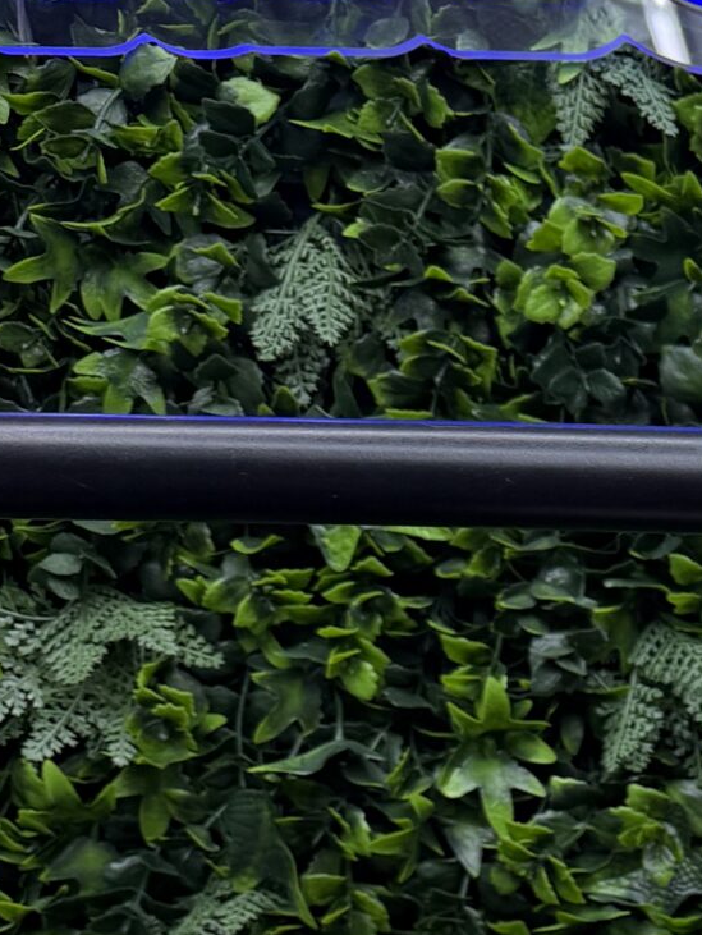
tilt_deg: -6.1
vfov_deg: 22.0
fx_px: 2269
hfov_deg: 15.5
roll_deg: -0.8
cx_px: 1210
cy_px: 1031
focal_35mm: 84
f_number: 1.78
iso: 64
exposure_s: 1/84
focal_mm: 6.76
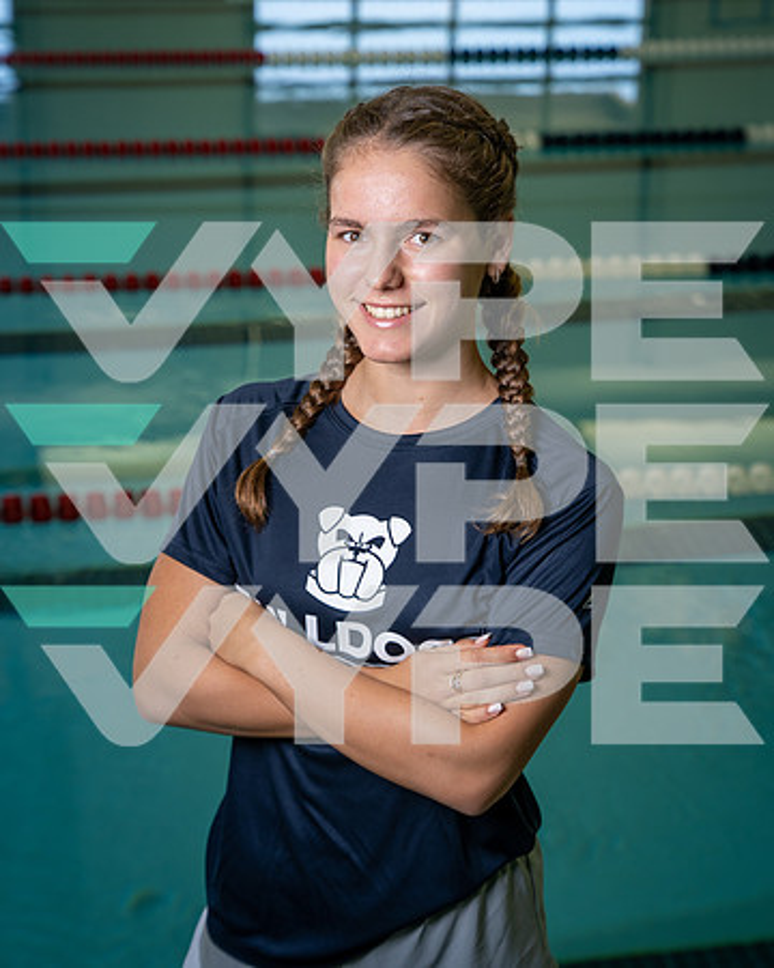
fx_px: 2539
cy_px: 484
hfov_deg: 17.3
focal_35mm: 89
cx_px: 352
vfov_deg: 21.6
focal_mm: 63
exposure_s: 1/250
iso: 200
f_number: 4.5
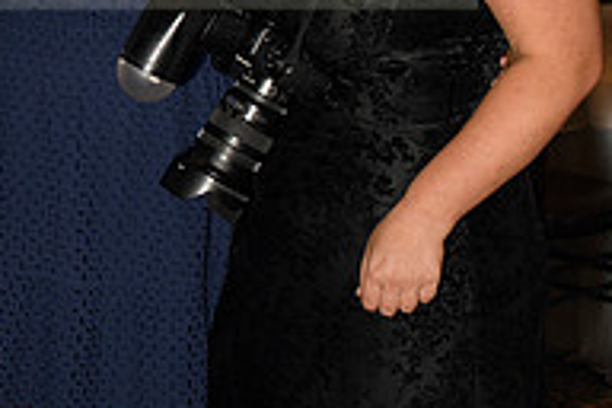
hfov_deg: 18.0
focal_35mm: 106
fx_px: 1802
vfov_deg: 12.7
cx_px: -188
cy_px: -40
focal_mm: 35
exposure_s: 1/80
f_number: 8
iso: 800
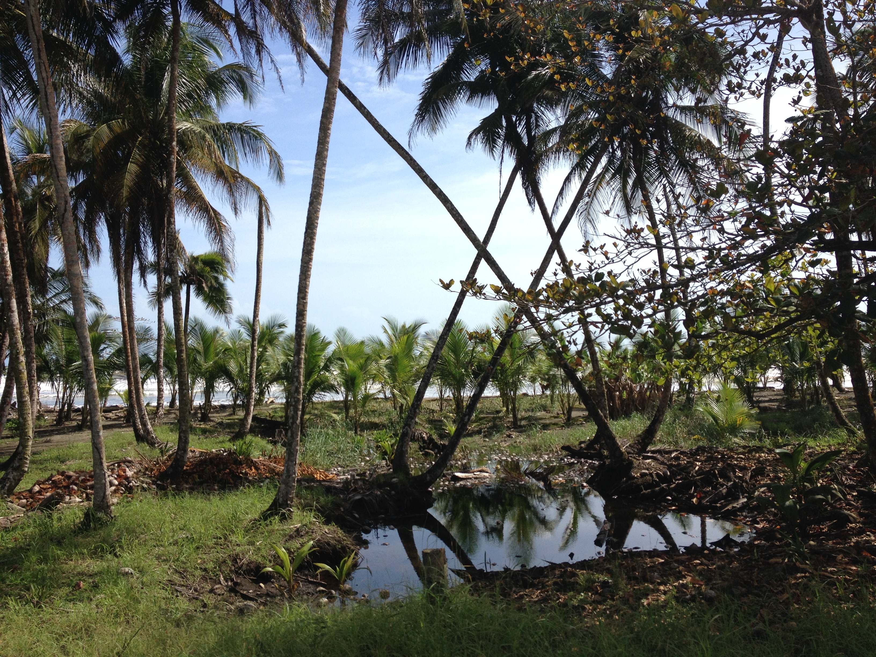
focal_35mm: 35
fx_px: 886
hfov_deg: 52.6
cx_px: 438
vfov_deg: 40.7
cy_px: 328
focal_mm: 4.28
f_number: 2.4
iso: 50
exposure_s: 1/1727
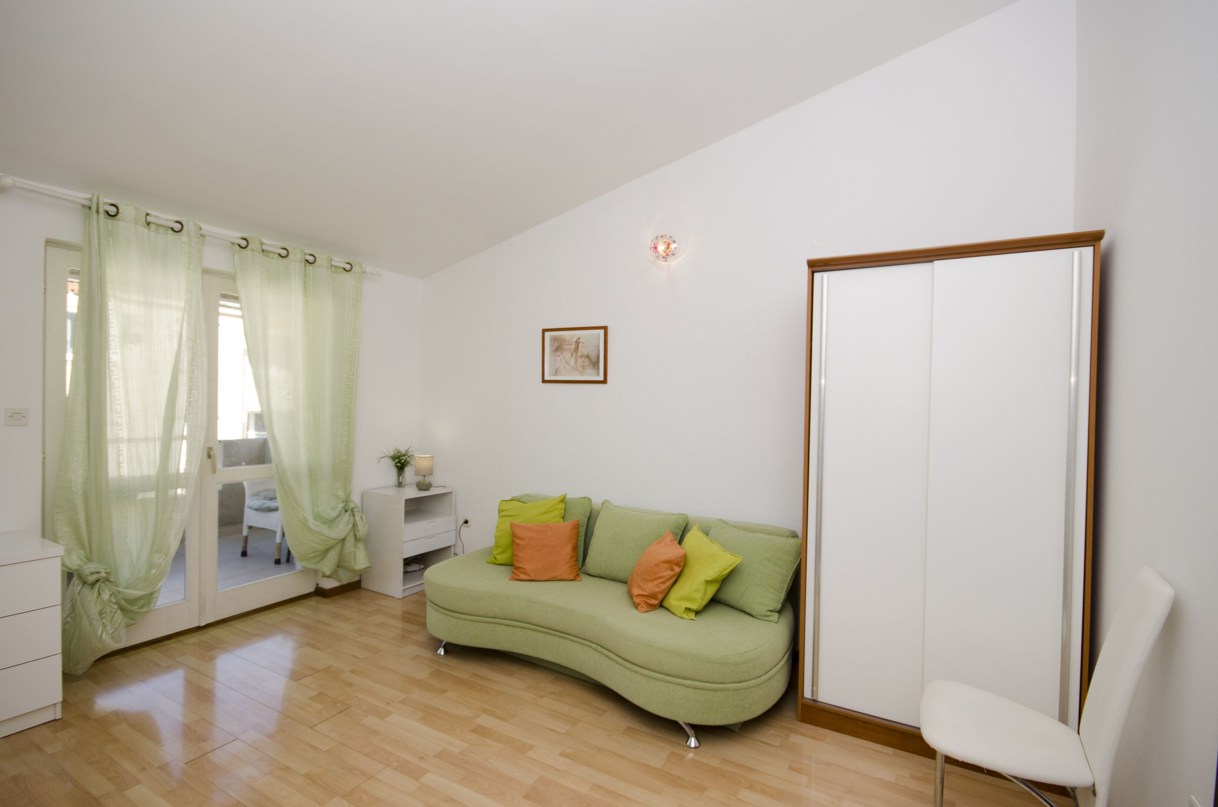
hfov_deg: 95.1
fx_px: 557
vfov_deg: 71.8
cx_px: 609
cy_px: 404
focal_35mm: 16
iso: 250
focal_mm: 11
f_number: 8
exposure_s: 1/200
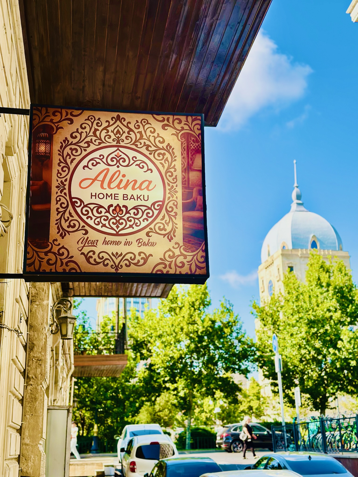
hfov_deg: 30.3
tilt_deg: +17.4
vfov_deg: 39.7
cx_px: 179
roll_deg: +0.9
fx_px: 662
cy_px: 238
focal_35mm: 48
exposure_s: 1/2469
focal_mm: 6.86
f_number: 1.78
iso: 100
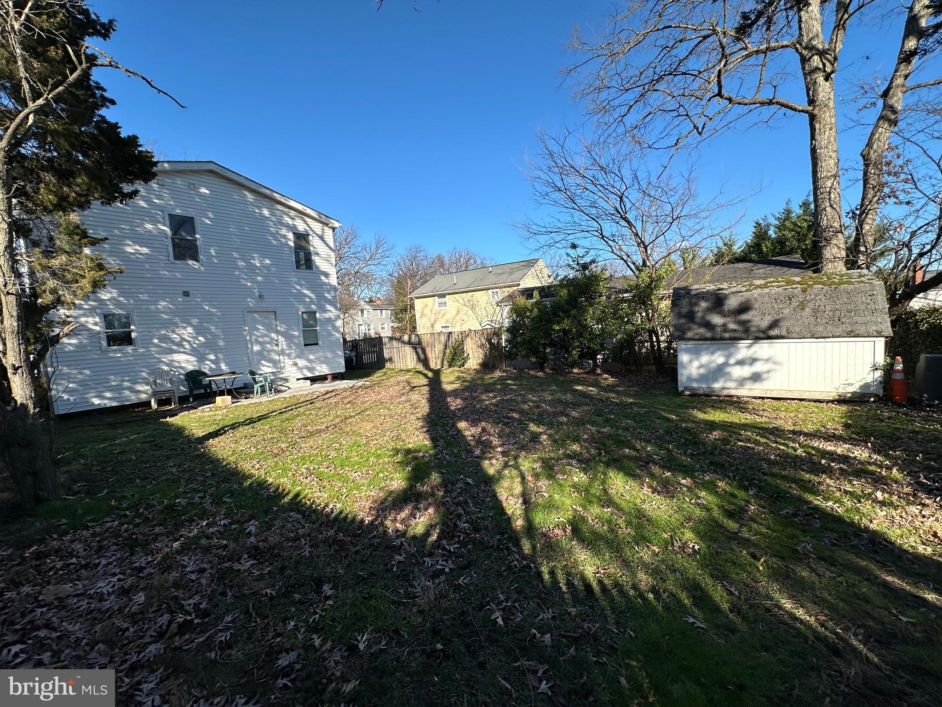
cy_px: 354
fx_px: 381
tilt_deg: -3.0
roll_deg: +3.8
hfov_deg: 102.1
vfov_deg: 85.7
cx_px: 471
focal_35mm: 14
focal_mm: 2.22
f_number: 2.2
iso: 40
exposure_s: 1/1276
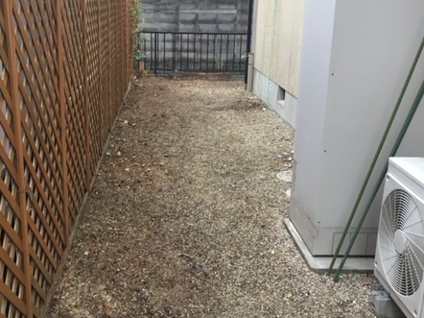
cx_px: 184
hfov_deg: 44.7
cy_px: 153
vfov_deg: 34.3
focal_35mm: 42
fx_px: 514
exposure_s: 1/30
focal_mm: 4.15
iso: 64
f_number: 2.2
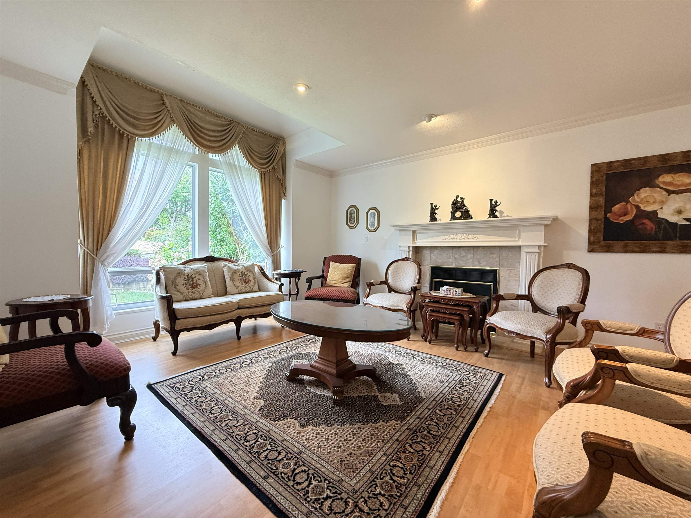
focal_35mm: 14
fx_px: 279
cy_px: 259
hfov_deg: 102.1
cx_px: 346
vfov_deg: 85.7
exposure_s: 1/120
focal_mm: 2.22
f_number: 2.2
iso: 400
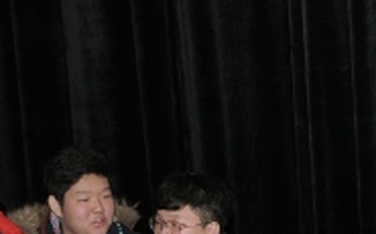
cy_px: 341
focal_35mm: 127
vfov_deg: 10.0
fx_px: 1299
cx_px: 575
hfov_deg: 15.2
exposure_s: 1/160
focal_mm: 24
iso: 400
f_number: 3.5
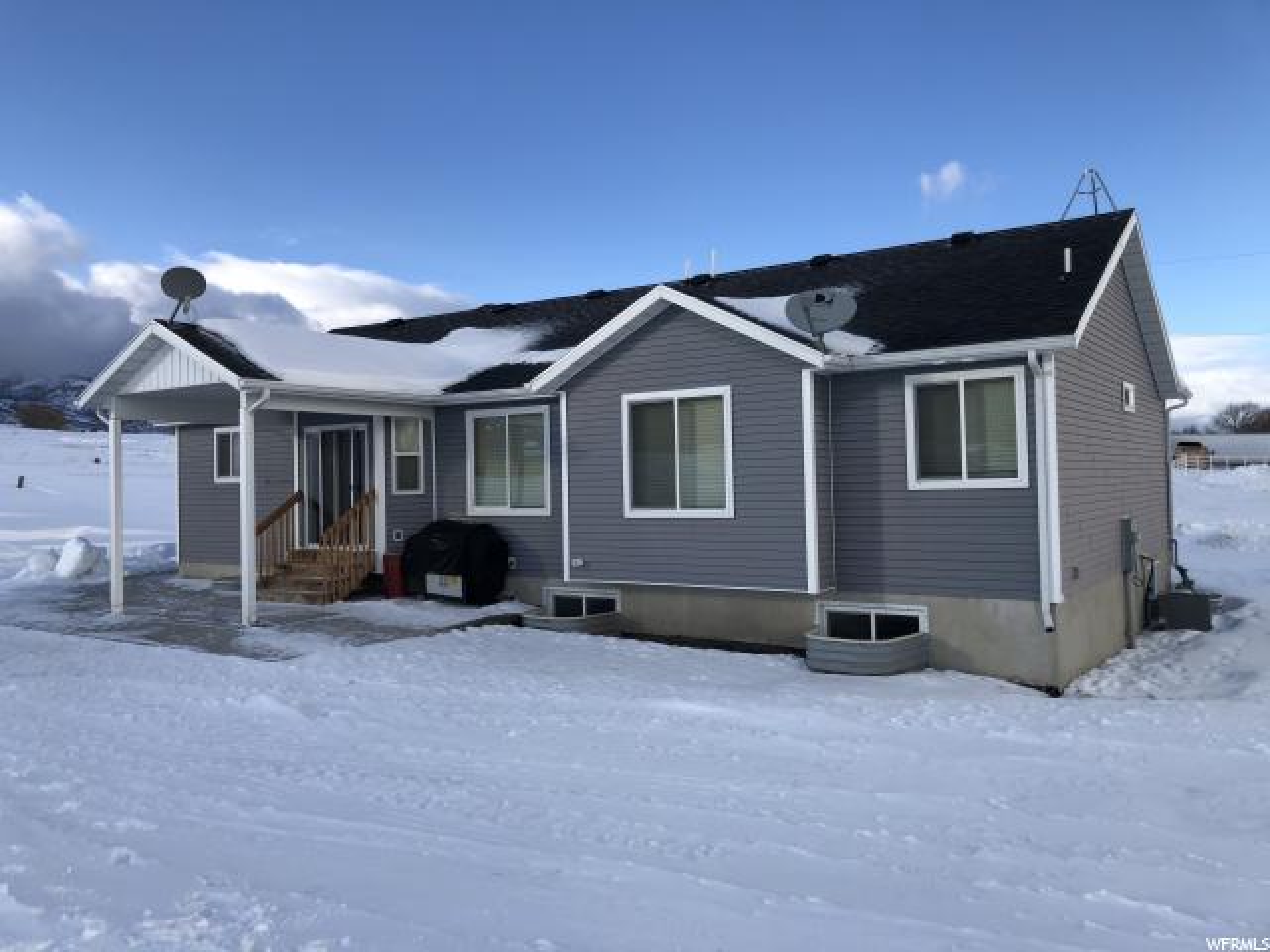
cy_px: 476
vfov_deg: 49.7
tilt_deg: +2.5
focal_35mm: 28
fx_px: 1027
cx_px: 635
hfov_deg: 63.4
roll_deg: +1.5
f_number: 1.8
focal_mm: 3.99
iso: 20
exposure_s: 1/1453
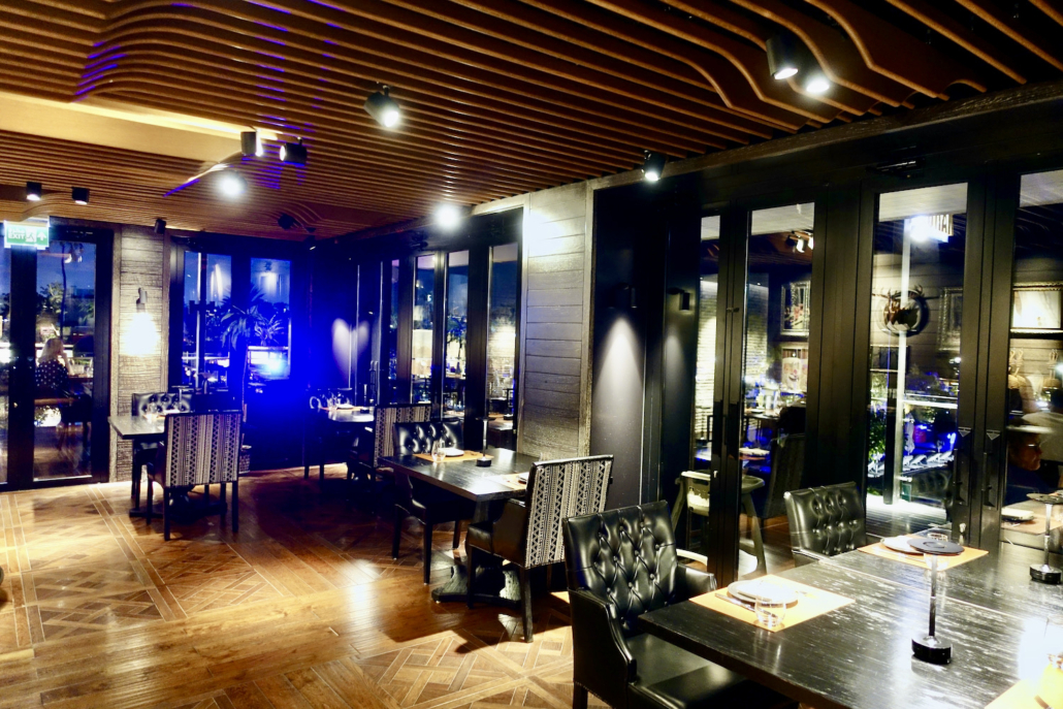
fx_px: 709
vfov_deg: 53.1
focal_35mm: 24
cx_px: 532
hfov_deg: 73.7
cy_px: 354
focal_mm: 8.8
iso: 800
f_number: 1.8
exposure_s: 1/10
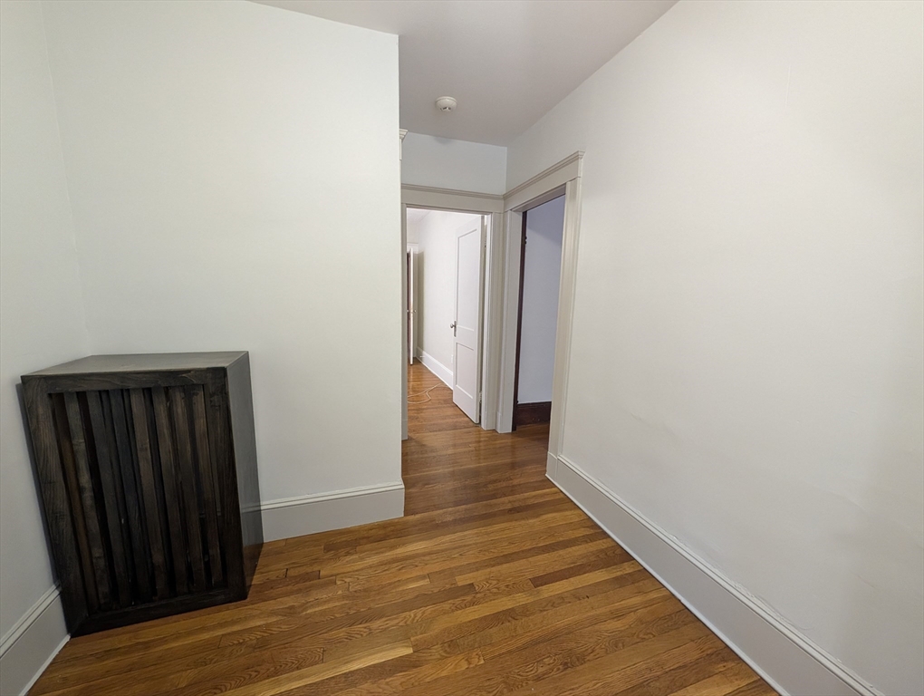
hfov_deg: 110.5
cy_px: 348
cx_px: 462
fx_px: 321
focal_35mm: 12
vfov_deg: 94.6
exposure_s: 1/96.9
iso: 389
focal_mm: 2.02
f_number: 1.7
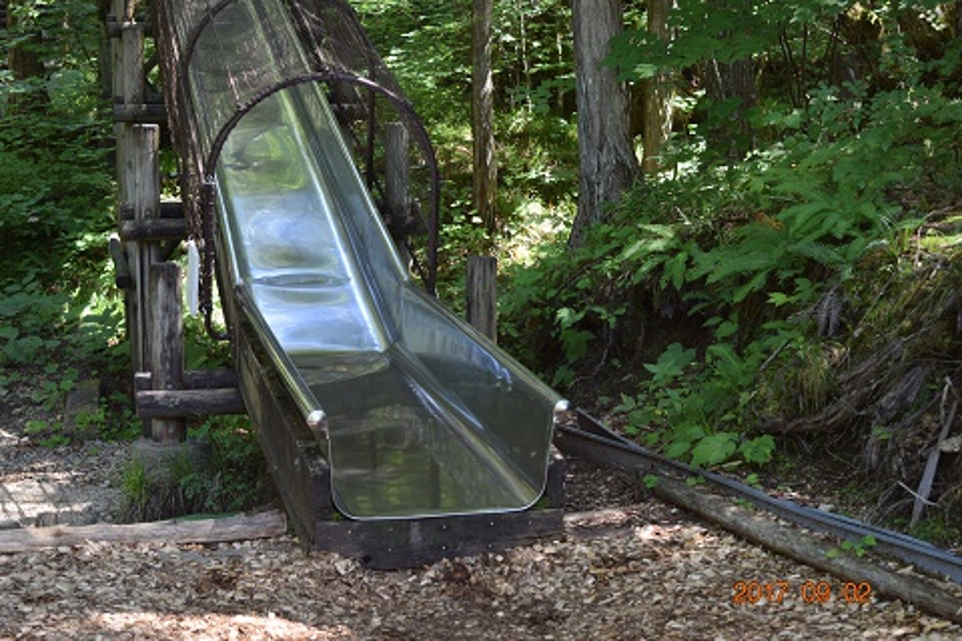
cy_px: 320
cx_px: 481
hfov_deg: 31.9
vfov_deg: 21.6
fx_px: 1683
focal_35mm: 63
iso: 400
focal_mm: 42
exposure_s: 1/80
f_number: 5
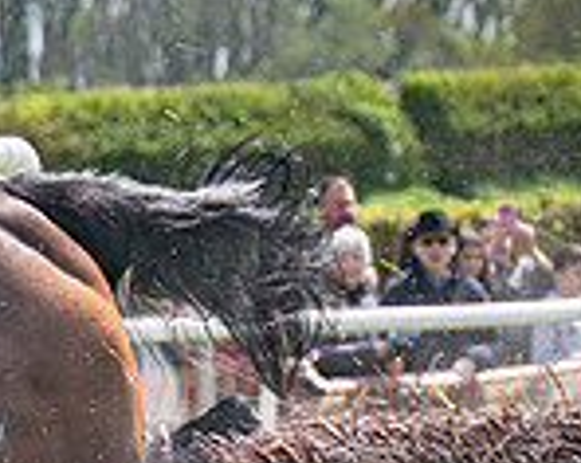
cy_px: 490
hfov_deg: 3.8
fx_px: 8827
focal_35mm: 514
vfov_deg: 3.0
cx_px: -272
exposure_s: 1/2500
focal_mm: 98
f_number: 4
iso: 200
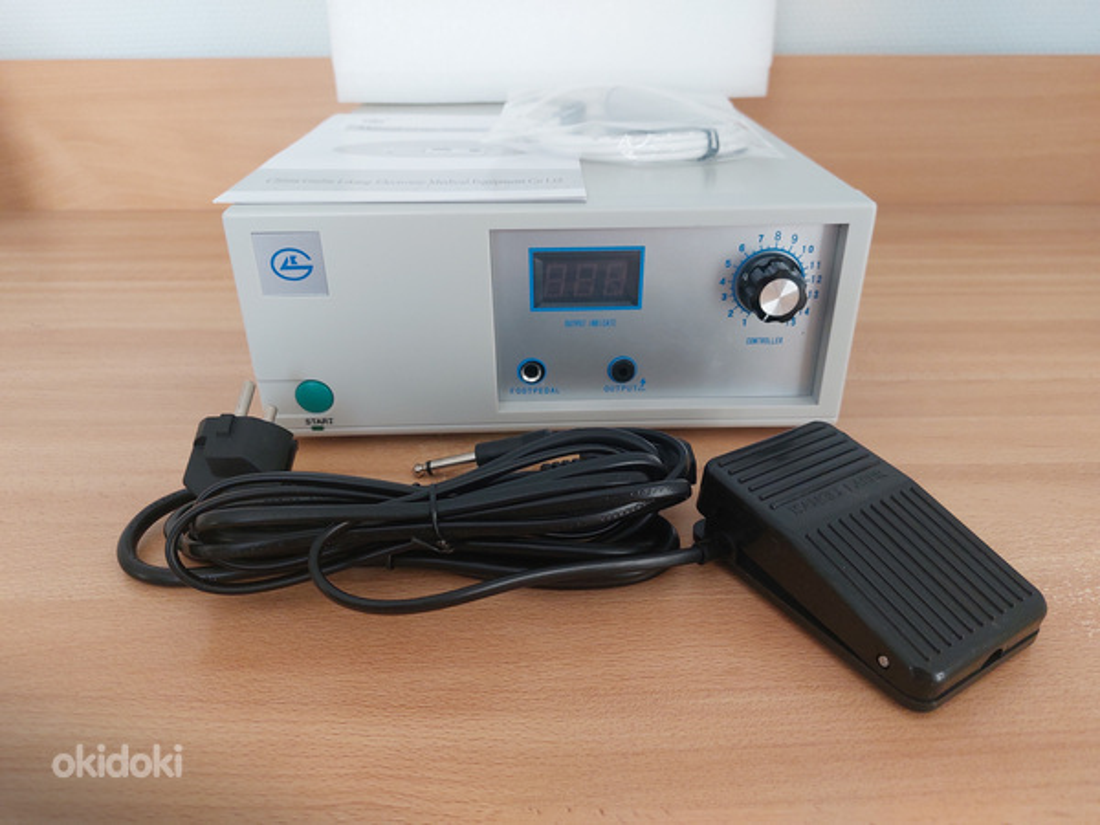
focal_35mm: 24
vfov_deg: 56.8
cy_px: 412
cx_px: 550
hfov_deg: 71.6
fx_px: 763
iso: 160
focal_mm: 5.23
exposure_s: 1/100
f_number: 1.8
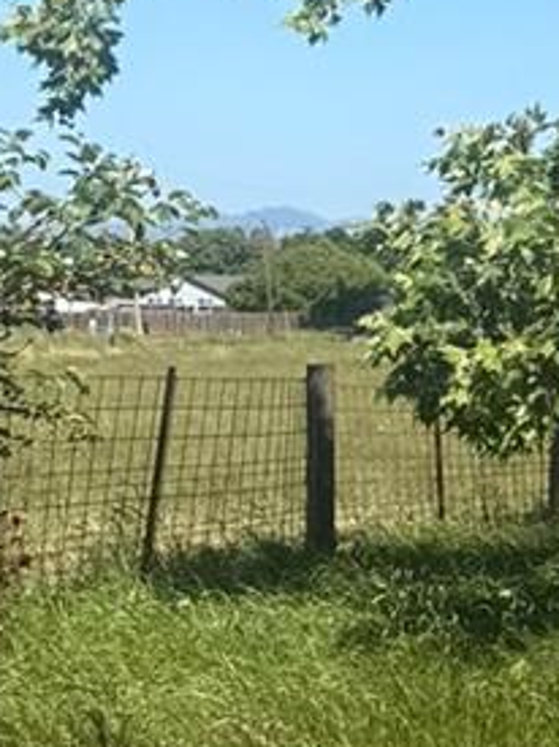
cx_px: 1334
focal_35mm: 131
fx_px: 2823
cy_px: 171
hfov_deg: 9.9
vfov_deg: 15.0
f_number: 1.78
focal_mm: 6.76
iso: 80
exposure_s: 1/3759
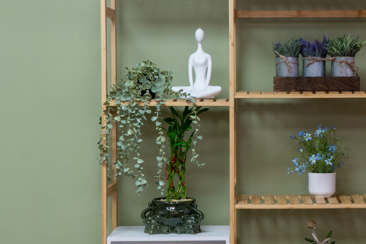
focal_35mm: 100
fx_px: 1017
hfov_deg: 20.1
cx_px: 315
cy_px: 115
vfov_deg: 13.7
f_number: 10
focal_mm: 34
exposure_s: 1/25
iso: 1000
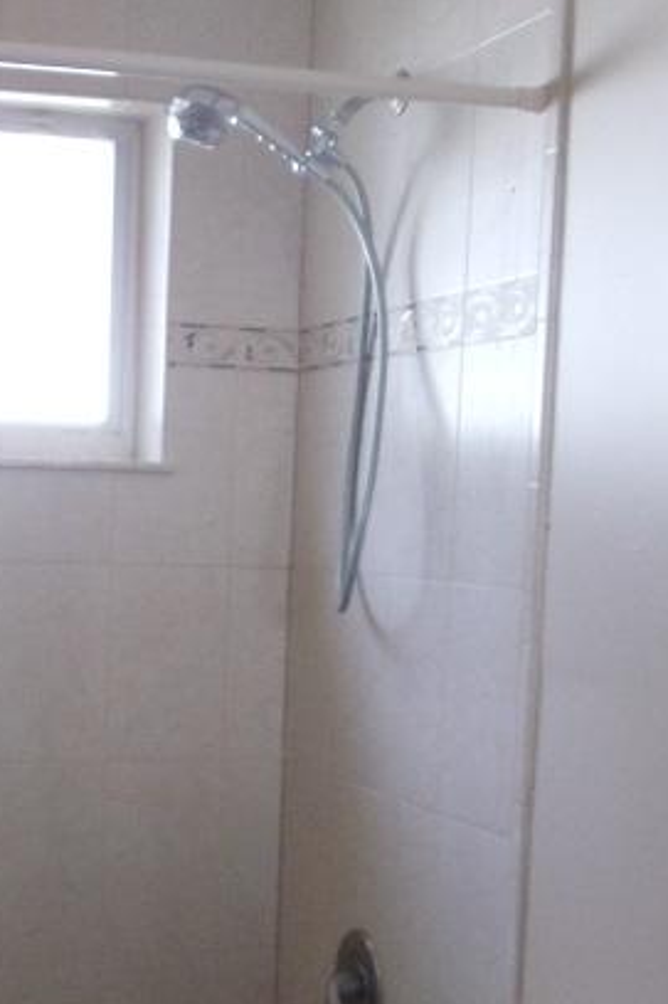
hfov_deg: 14.1
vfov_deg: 21.1
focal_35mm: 96
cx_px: 62
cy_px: 734
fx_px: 2674
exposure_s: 1/80
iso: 400
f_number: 3.5
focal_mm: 6
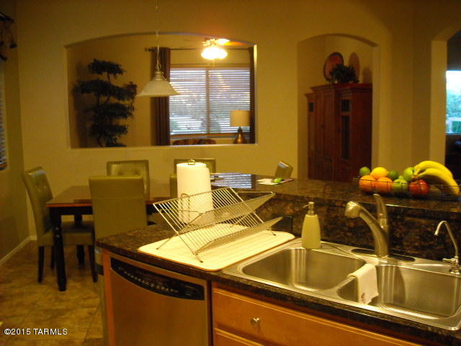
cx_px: 230
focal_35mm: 35
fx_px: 466
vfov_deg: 40.7
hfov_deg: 52.6
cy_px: 173
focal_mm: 5.7
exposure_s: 1/15
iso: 400
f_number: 2.8
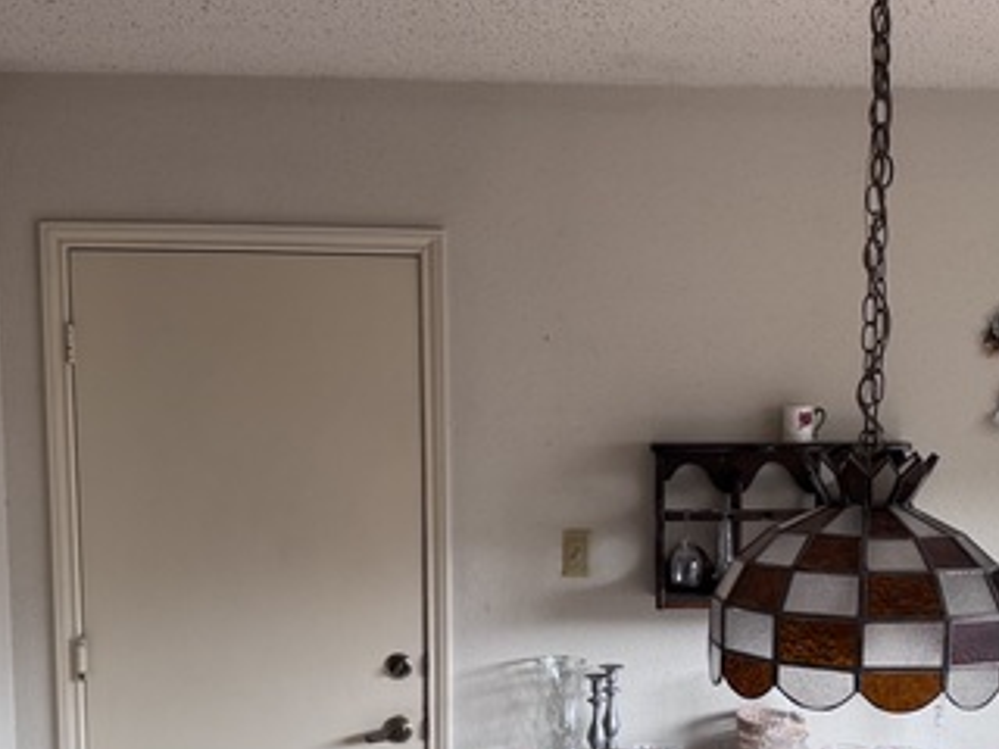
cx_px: 662
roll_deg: +1.5
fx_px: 1385
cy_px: 596
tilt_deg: -4.5
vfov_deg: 29.6
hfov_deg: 39.2
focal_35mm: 48
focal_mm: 6.76
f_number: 1.78
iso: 200
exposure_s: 1/72
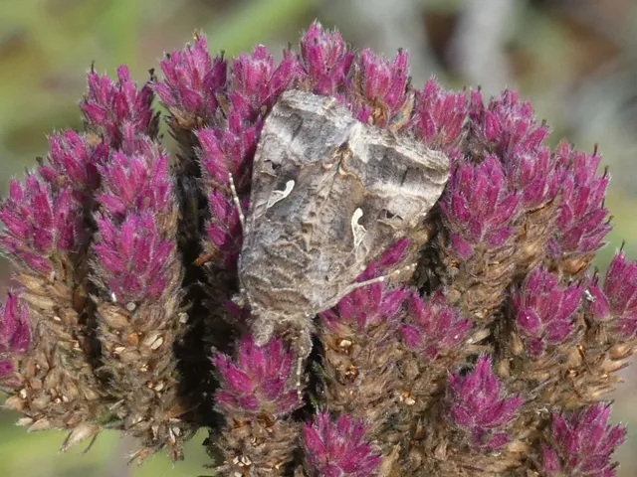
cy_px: 238
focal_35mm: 157
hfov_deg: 12.6
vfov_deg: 9.5
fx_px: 2889
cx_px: 318
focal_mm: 28.1
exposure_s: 1/80
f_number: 5.4
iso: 160
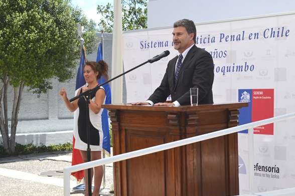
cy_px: 99
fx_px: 692
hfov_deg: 24.1
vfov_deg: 16.1
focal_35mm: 85
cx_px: 151
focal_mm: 55
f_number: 7.1
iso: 100
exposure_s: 1/200
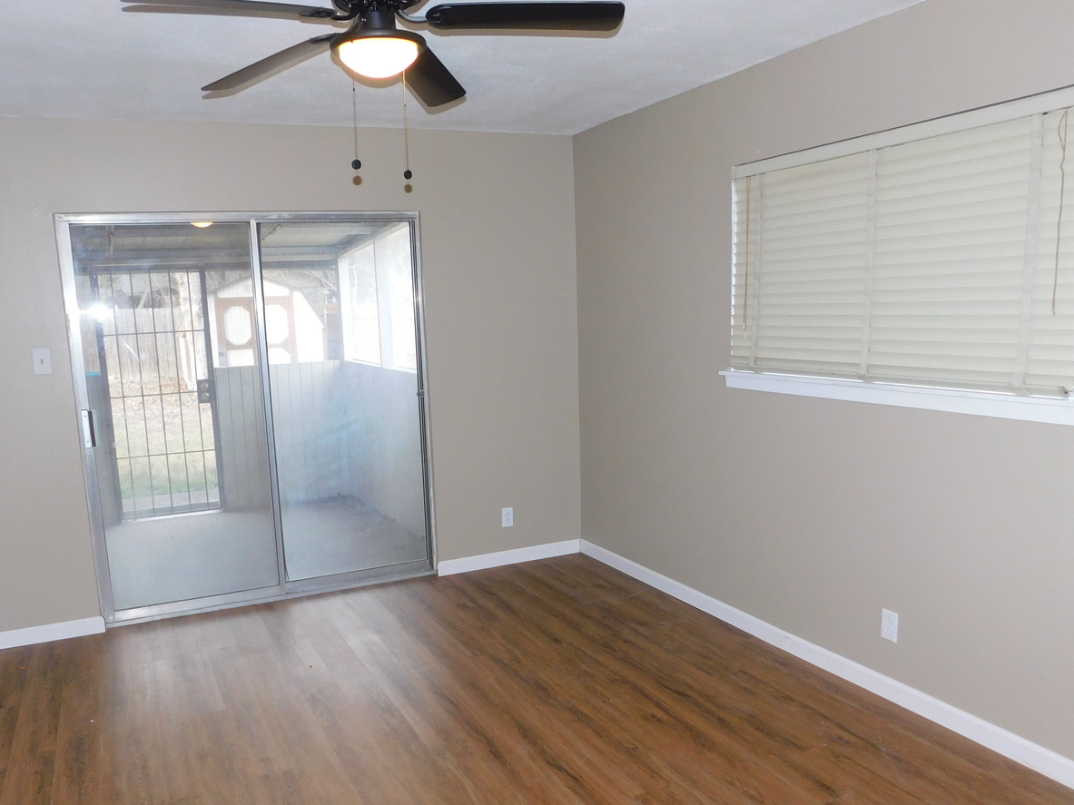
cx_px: 475
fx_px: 869
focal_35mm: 28
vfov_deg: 49.6
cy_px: 454
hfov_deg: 63.3
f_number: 3
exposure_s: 1/30
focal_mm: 4
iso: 200
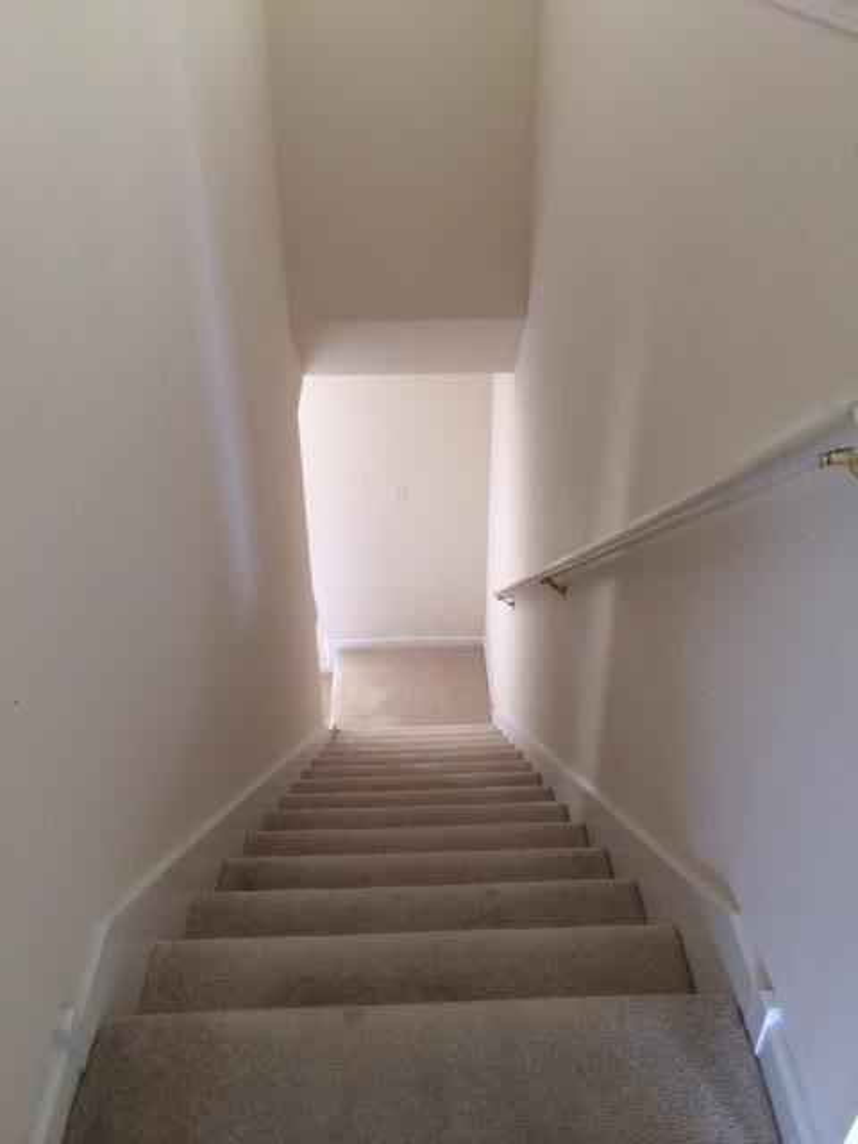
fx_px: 958
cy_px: 572
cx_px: 429
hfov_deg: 48.2
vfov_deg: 61.7
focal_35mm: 29
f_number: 2.2
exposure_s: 1/30
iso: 160
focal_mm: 4.15
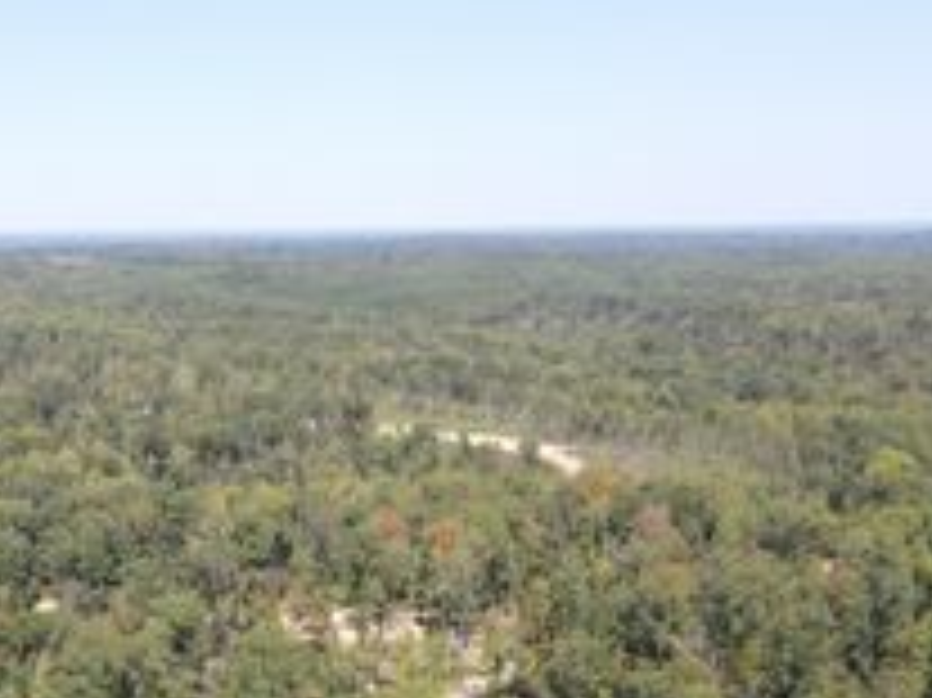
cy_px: 637
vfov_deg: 27.9
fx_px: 1345
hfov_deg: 36.4
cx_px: 142
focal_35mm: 50
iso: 100
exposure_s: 1/320
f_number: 2.8
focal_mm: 4.5
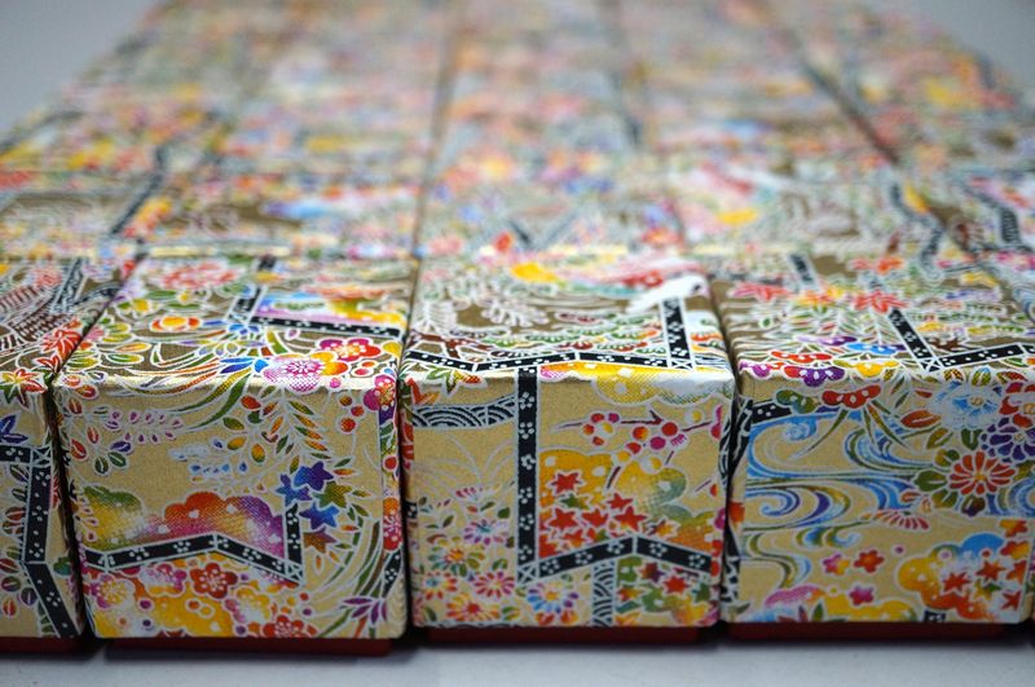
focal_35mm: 45
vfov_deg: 29.8
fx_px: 1292
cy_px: 344
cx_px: 518
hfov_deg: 43.7
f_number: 4
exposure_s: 1/60
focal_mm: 30
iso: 1000
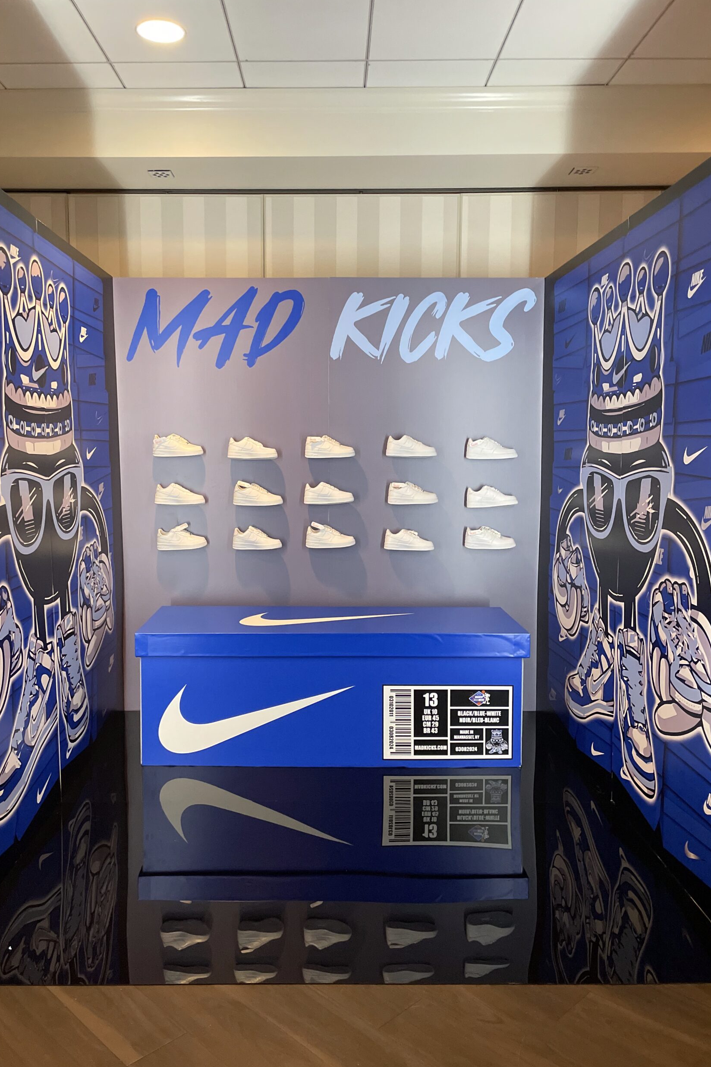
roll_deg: +0.2
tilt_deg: -5.0
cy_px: 527
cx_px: 314
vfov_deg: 65.5
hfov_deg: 46.3
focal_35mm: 28
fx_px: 829
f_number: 1.6
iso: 500
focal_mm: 4.2
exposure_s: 1/60
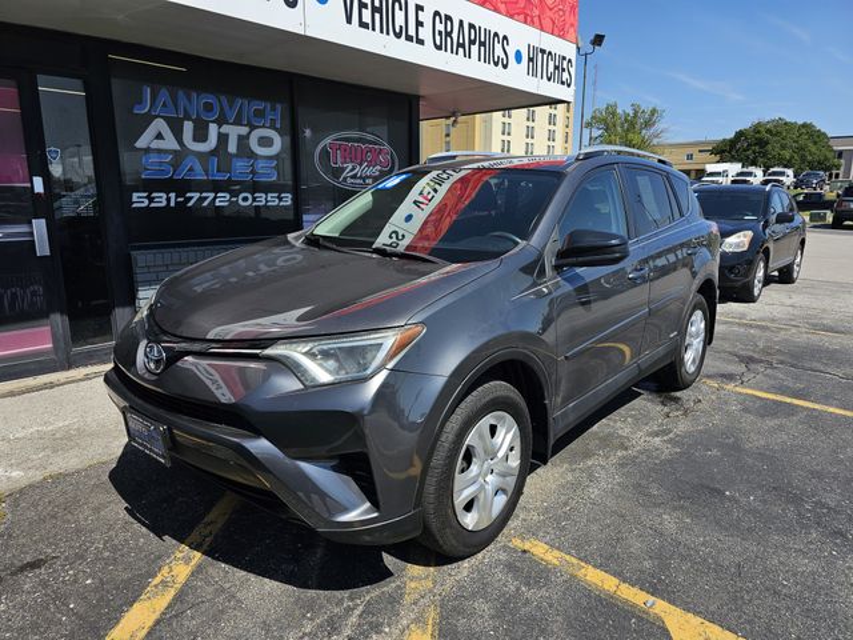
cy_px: 320
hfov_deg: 73.9
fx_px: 567
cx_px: 426
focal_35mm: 23
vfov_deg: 58.9
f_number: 1.7
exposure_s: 1/784
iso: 10
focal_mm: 6.3
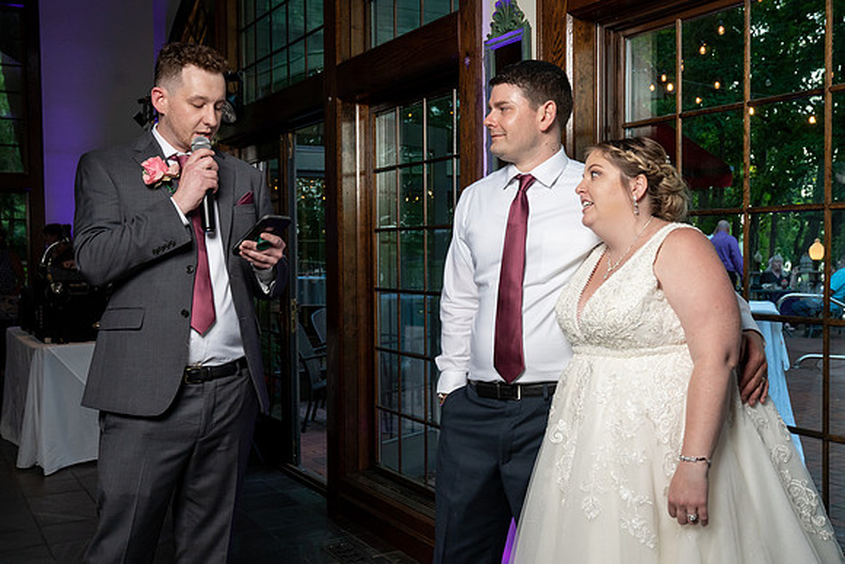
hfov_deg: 49.8
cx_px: 422
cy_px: 282
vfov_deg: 34.4
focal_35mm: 39
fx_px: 910
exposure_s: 1/200
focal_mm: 34
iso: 2000
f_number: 5.6
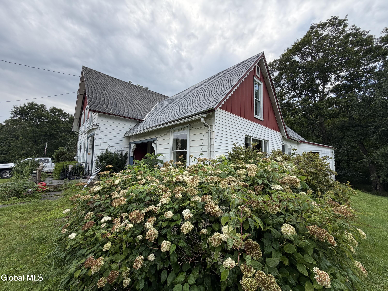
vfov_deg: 85.7
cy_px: 146
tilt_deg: +5.6
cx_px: 194
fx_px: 157
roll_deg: -1.4
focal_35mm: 14
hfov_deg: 102.1
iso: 40
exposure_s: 1/564
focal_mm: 2.22
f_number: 2.2
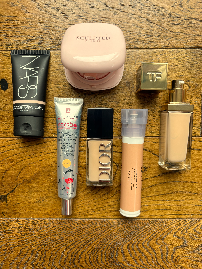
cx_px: 101
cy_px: 134
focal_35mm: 26
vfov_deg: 67.3
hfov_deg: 53.1
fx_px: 202
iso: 40
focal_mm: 5.96
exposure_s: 1/121
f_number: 1.6
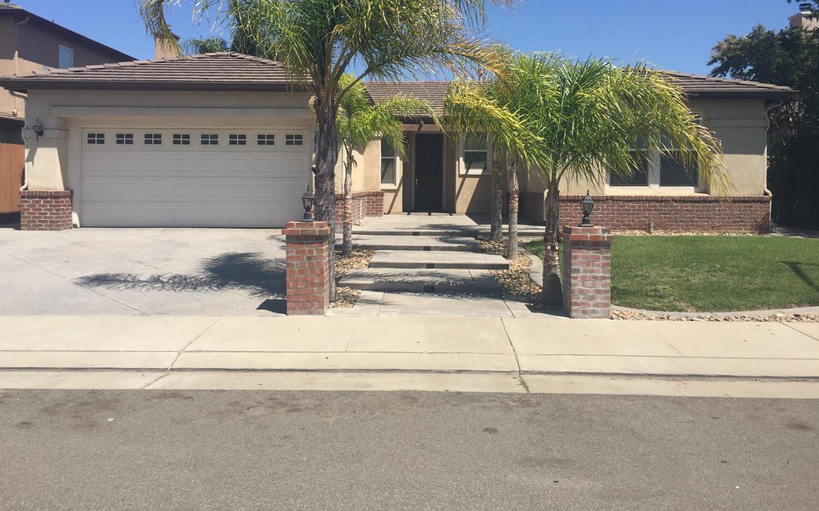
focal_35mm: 31
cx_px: 408
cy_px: 215
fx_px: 692
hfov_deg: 61.2
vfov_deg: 40.5
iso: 32
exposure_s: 1/2198
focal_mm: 4.15
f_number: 2.2
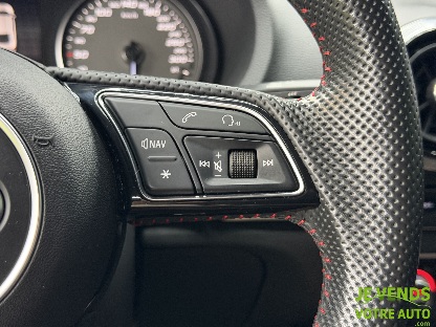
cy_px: 164
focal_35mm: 48
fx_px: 605
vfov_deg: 30.3
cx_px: 218
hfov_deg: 39.7
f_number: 1.78
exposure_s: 1/25
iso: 500
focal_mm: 6.76
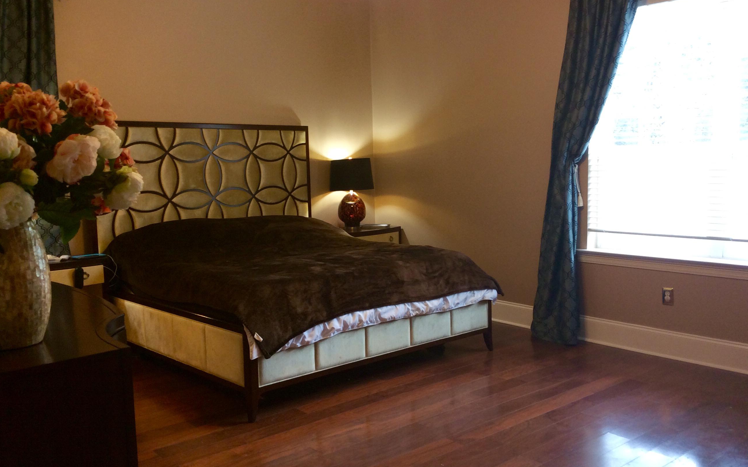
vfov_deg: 37.3
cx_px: 373
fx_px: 693
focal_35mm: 34
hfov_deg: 56.7
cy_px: 231
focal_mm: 3.3
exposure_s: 1/24
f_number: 2.4
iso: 50
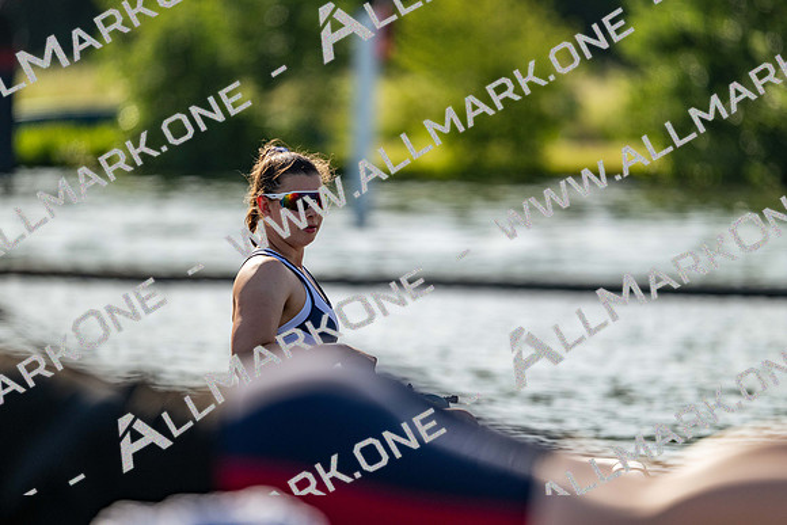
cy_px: 262
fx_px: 8746
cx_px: 394
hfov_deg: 5.2
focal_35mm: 400
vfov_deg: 3.4
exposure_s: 1/3200
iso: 500
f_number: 4.5
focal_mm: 400
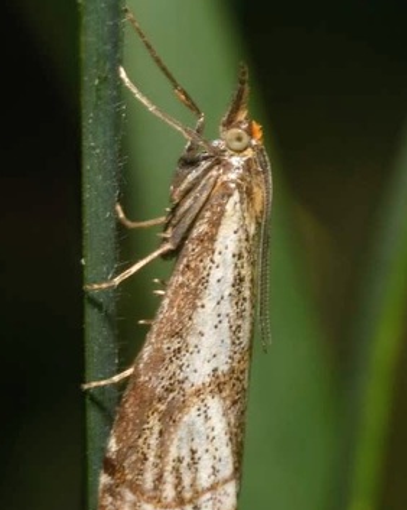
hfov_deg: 5.8
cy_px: 298
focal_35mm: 268
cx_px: 221
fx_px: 4037
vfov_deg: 7.2
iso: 100
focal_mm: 105
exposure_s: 1/60
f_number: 29
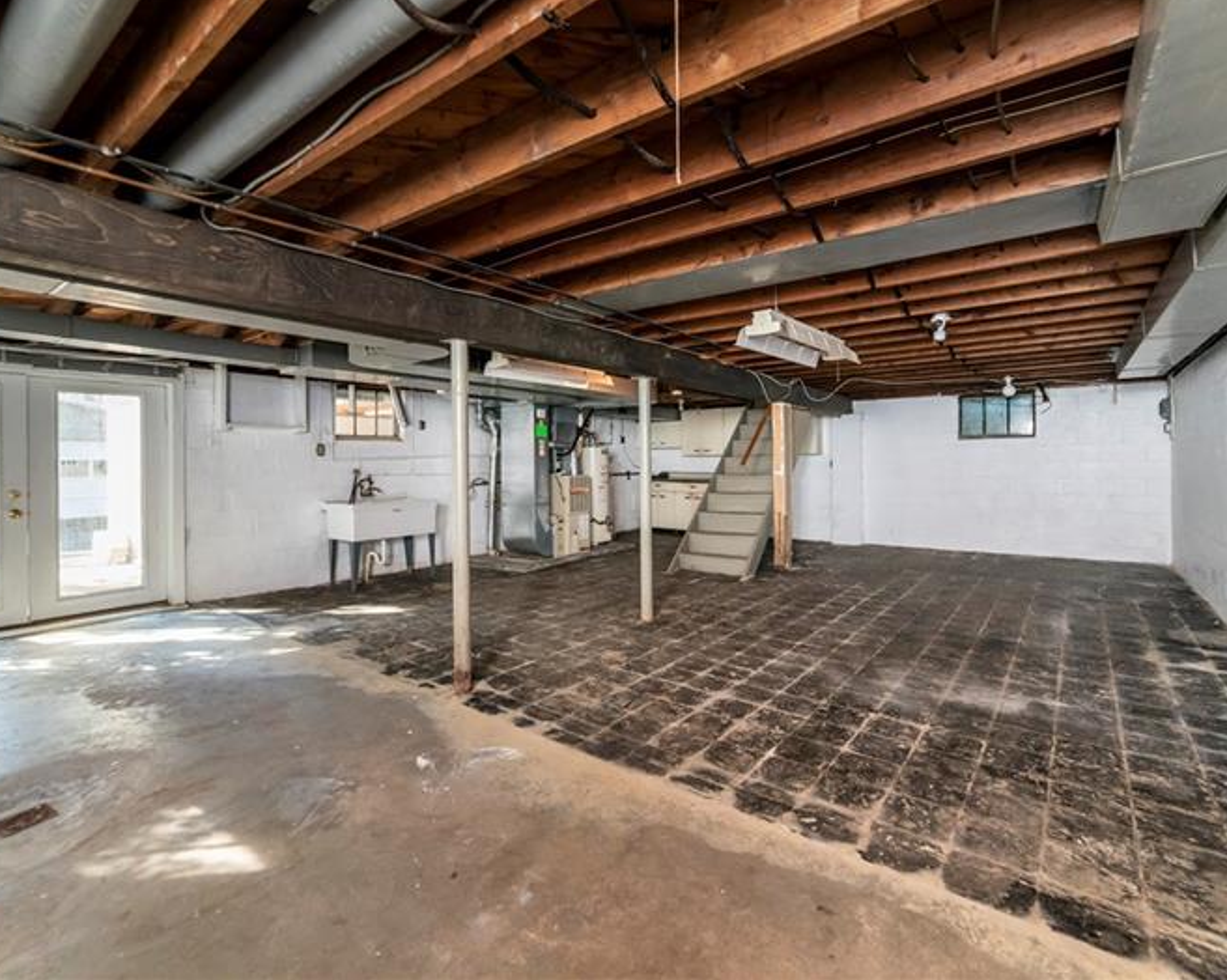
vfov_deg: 80.3
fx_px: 581
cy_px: 484
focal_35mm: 16
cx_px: 571
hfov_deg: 93.0
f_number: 9
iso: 1600
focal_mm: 14
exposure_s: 1/60
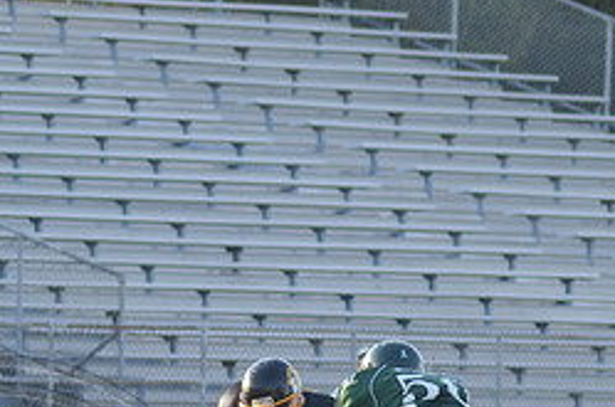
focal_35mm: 699
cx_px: 440
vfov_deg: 2.0
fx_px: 11918
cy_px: 365
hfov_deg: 3.0
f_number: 5.6
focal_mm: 200
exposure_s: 1/800
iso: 800
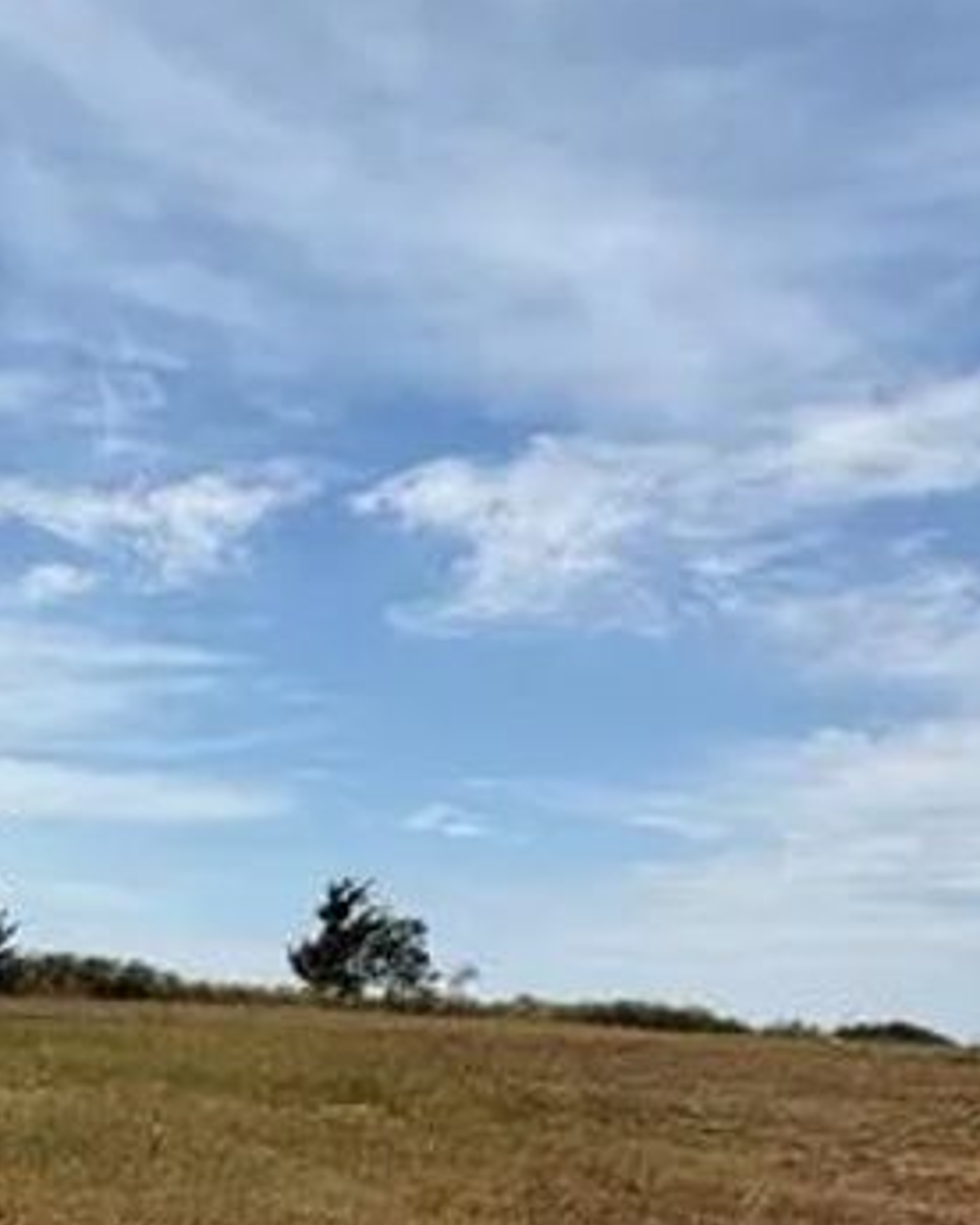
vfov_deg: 32.1
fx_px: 1958
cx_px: -174
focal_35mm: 54
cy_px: 1216
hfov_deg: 25.4
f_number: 2.2
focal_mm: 2.22
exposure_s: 1/1211
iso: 20
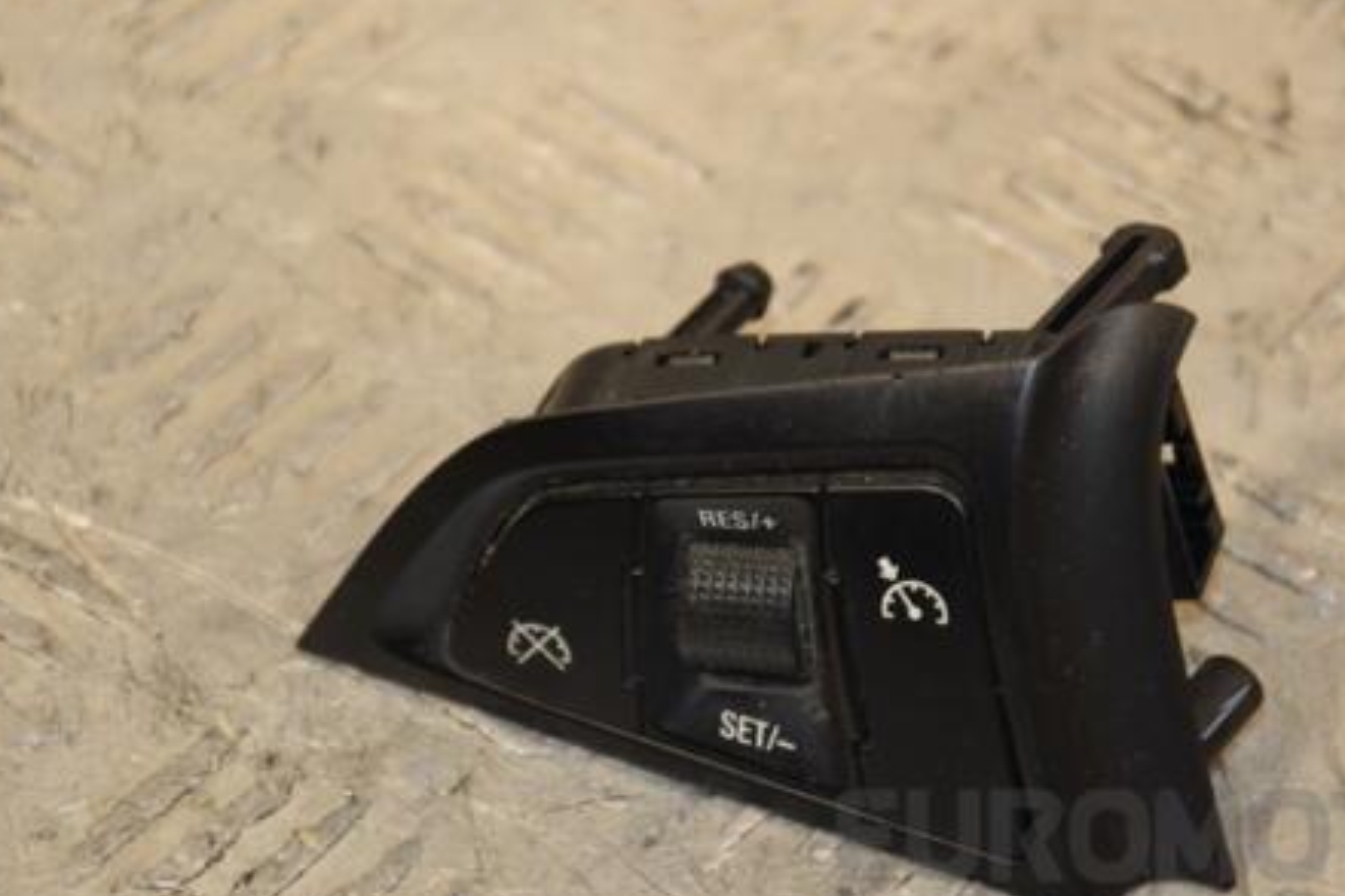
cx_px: 779
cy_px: 428
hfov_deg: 9.6
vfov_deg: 6.4
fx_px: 8017
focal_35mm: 215
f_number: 5.6
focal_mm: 105
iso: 800
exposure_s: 1/160
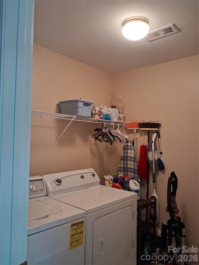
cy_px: 132
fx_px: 207
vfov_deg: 65.3
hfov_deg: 51.4
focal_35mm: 27
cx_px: 100
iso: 320
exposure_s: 1/60
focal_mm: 4
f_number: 1.8
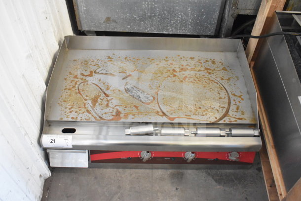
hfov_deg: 55.1
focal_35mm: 34
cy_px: 100
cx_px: 150
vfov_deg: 38.4
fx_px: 289
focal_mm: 23
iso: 6400
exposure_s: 1/80
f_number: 4.5
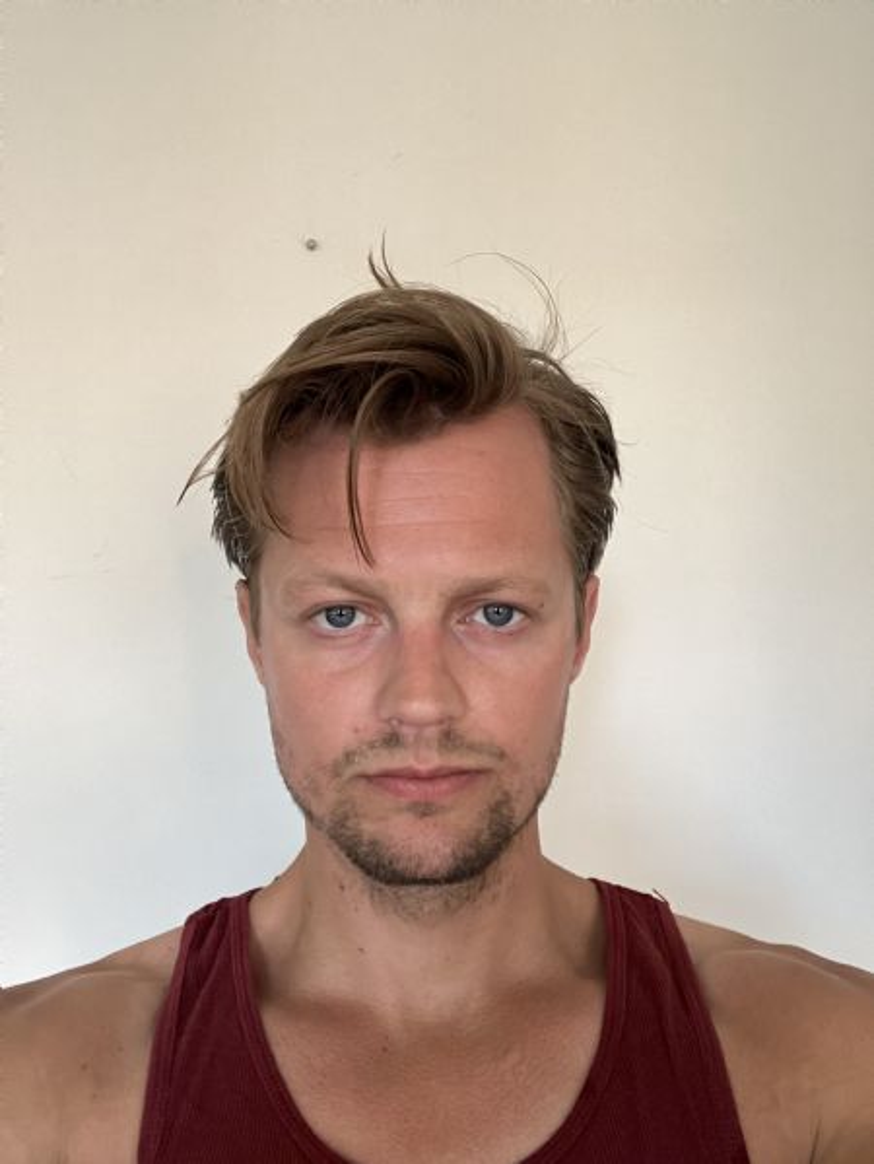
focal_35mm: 32
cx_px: 437
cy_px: 582
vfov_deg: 56.8
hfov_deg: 44.2
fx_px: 1076
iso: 200
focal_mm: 2.87
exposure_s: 1/60
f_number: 2.2
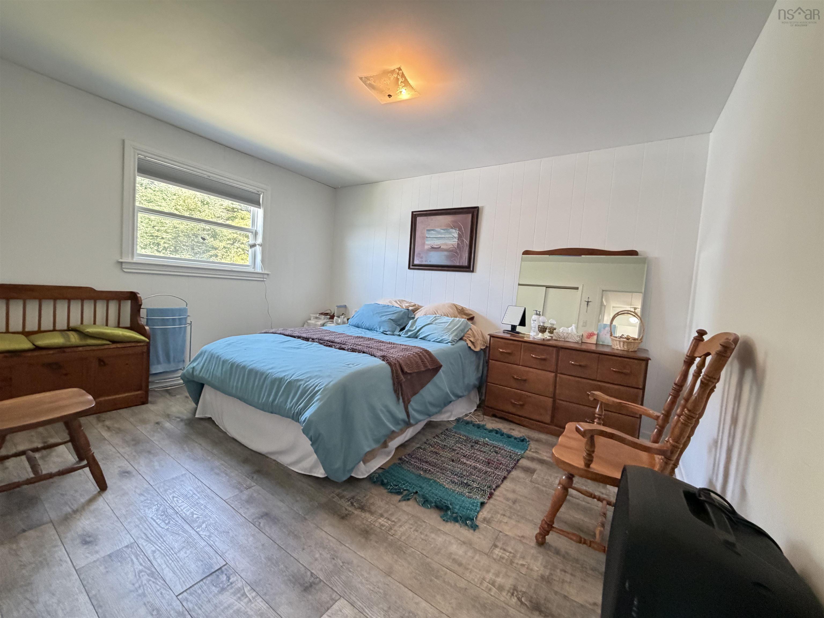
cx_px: 412
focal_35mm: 14
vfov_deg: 85.7
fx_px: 333
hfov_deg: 102.1
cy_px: 309
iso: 500
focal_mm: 2.22
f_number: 2.2
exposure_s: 1/60
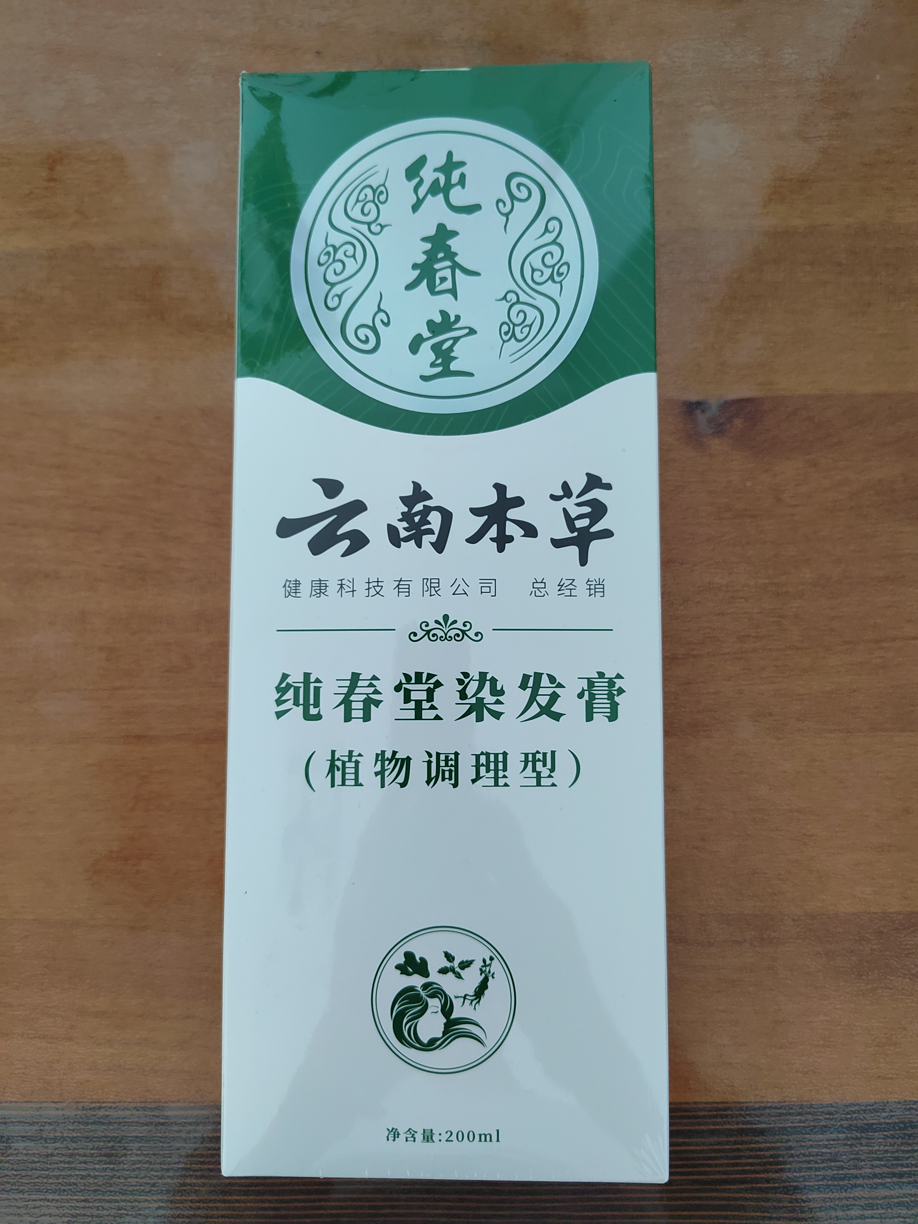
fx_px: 813
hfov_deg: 58.9
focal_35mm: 23
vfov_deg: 73.9
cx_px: 459
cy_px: 612
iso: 3106
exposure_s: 1/50
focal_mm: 5.52
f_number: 1.9
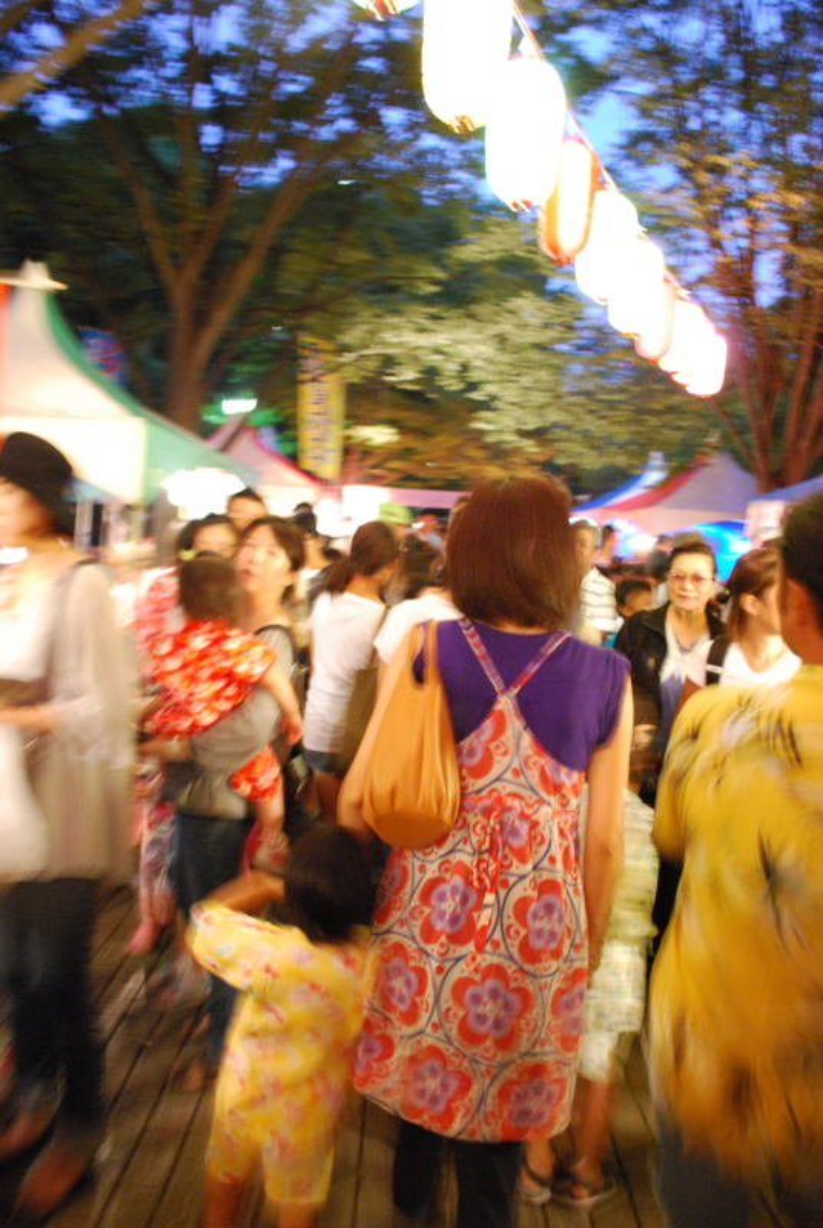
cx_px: 412
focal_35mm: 27
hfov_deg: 48.1
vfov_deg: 67.3
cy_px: 614
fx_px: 923
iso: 1600
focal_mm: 18
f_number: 3.5
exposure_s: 1/3
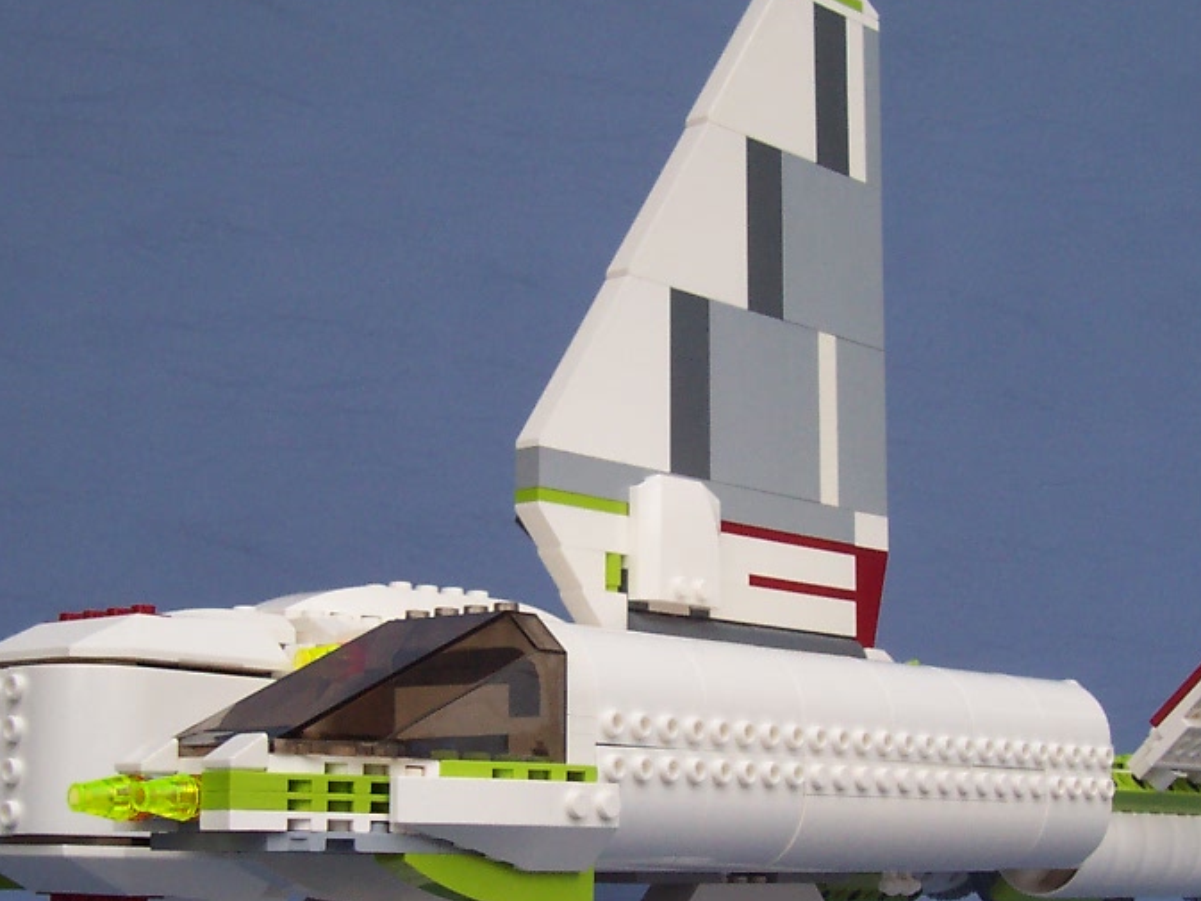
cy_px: 665
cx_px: 607
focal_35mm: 66
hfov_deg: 29.4
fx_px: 2290
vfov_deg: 22.1
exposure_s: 1/180
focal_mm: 5.6
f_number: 5.6
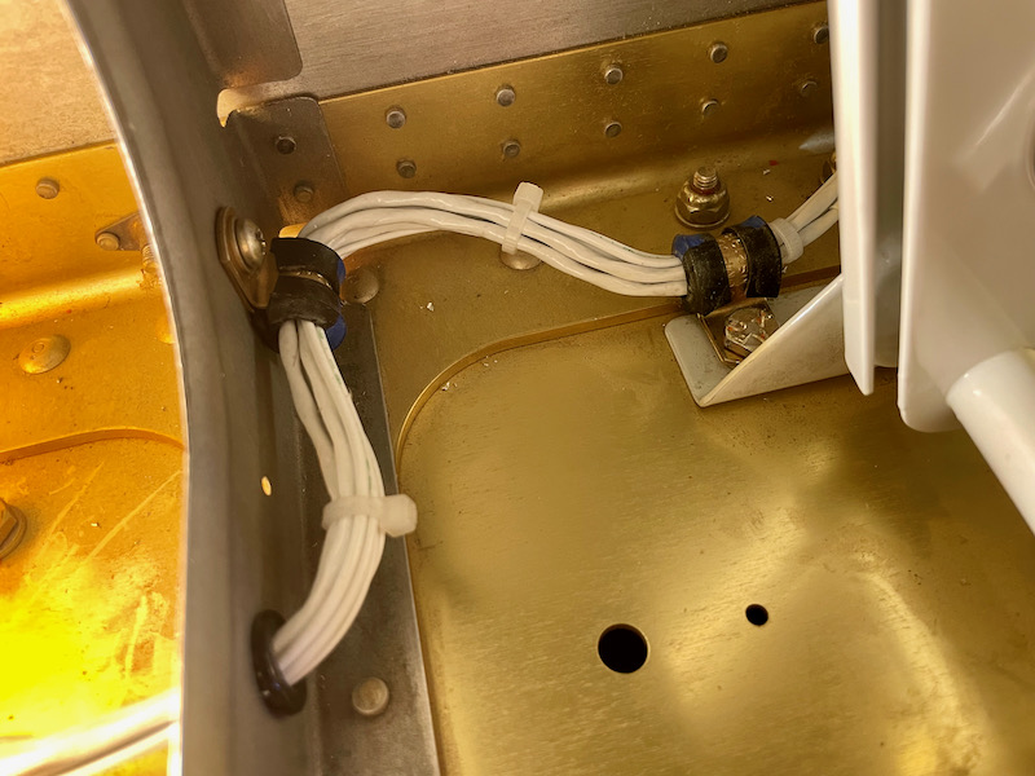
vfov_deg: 53.1
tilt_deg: -53.1
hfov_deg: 67.3
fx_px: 777
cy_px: 388
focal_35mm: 26
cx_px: 518
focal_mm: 4.2
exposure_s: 1/60
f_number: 1.6
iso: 320
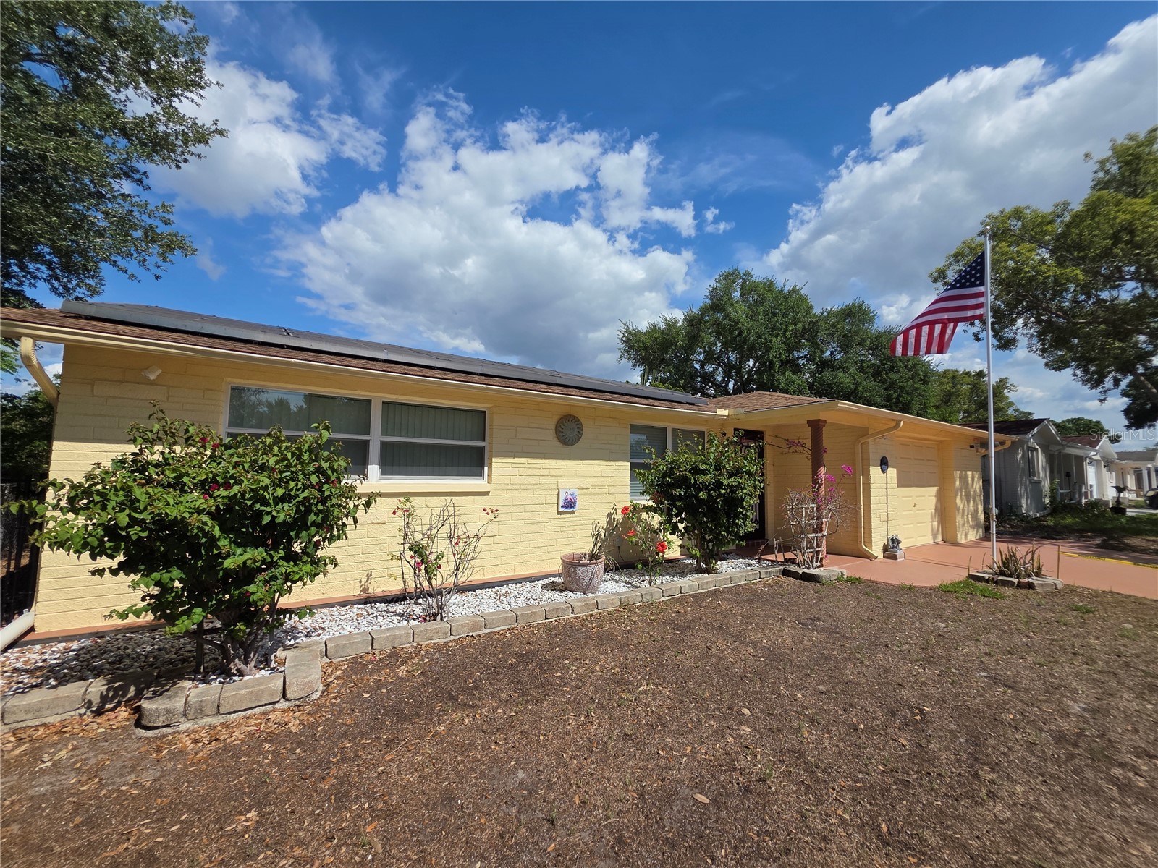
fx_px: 435
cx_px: 579
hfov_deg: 106.2
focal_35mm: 13
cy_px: 434
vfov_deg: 89.9
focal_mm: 2.2
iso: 40
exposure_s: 1/3381
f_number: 1.9
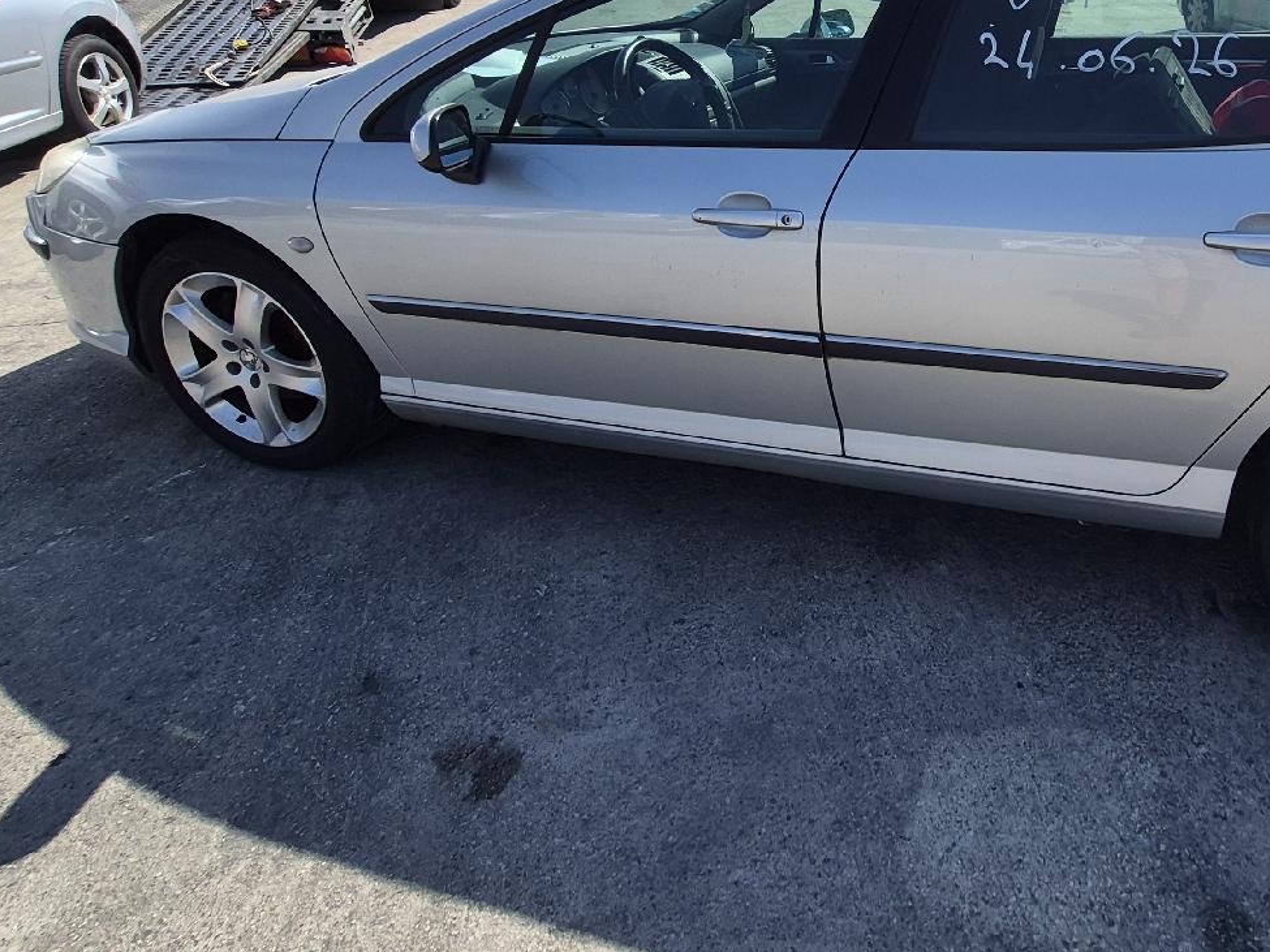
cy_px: 232
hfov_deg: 65.8
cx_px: 996
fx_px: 880
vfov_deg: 54.0
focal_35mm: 24
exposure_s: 1/2500
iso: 40
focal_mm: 1.74
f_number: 2.2
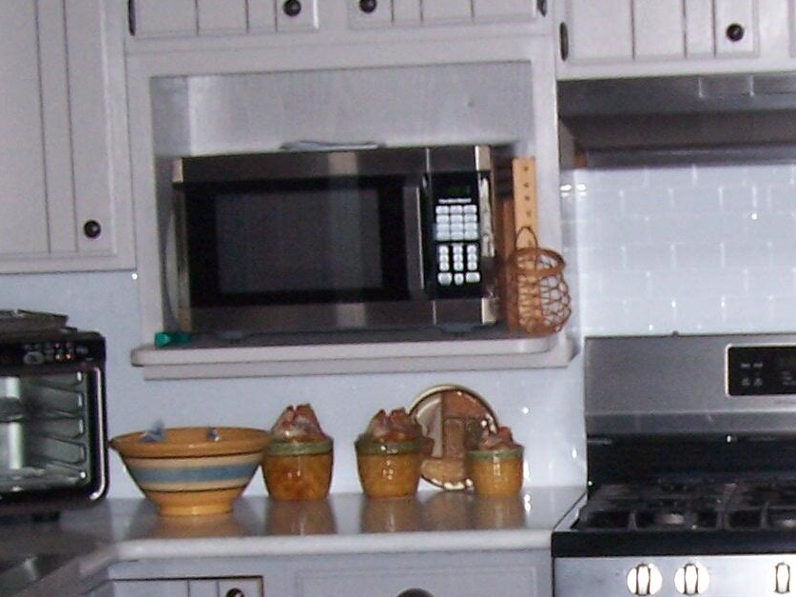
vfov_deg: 12.6
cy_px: 528
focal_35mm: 117
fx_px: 2689
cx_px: 701
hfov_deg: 16.6
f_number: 2.8
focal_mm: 6.3
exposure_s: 1/60
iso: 140
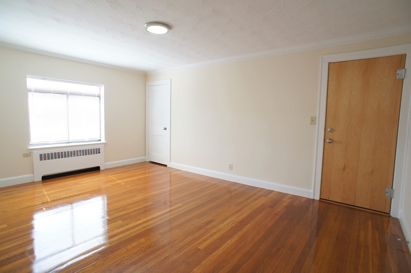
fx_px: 274
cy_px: 136
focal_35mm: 24
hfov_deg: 73.8
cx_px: 206
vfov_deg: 53.0
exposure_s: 1/160
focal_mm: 16
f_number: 4
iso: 640
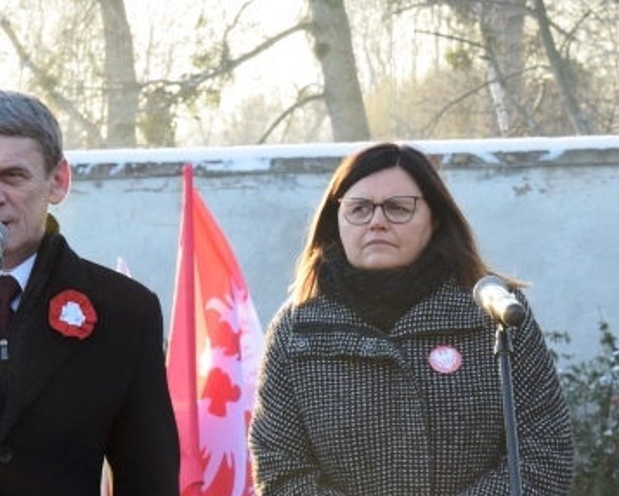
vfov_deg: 10.3
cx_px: 404
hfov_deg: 12.9
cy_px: 395
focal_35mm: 149
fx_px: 2731
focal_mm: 42
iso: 1250
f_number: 9
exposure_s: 1/320
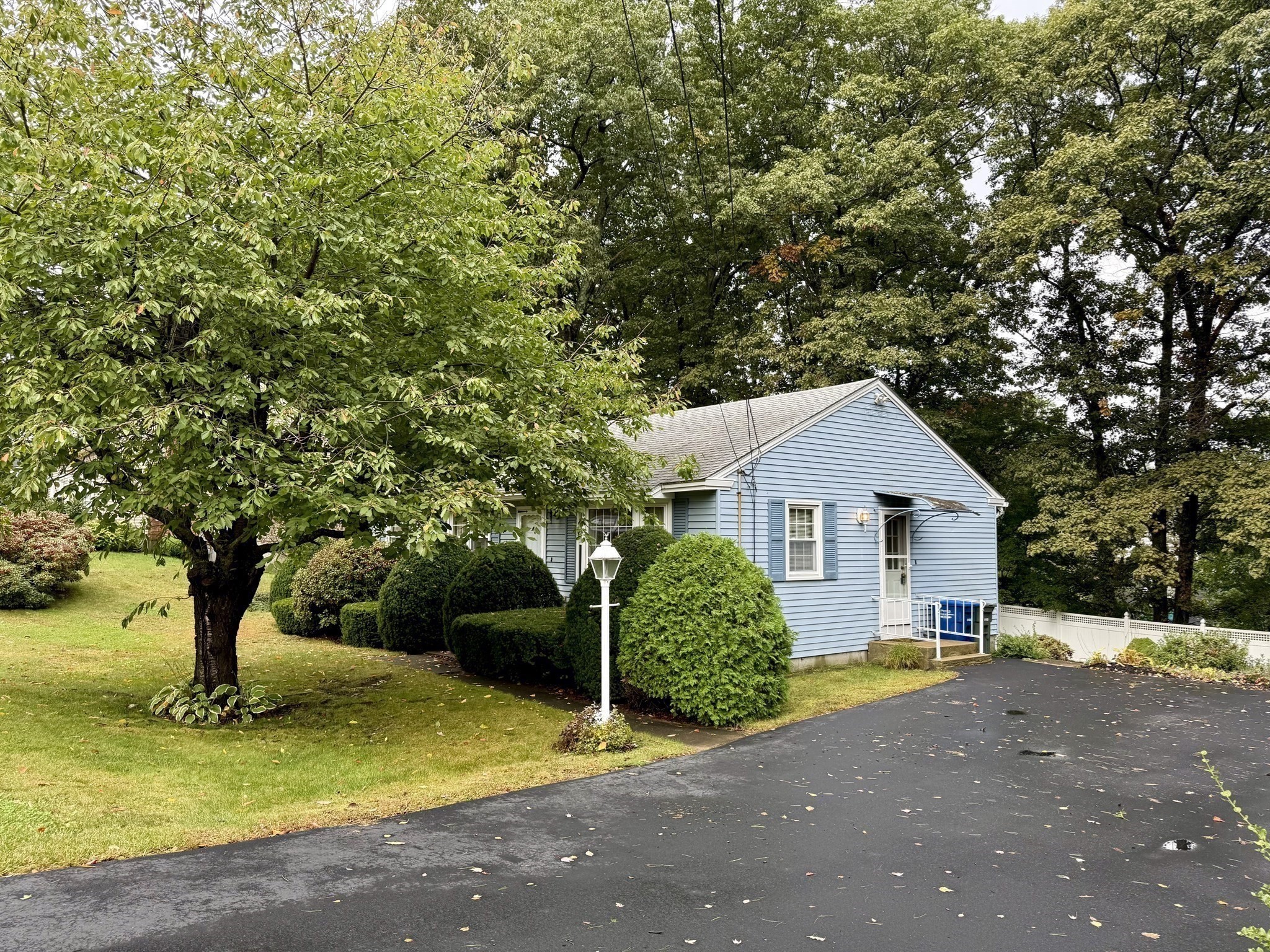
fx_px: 881
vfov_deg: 56.8
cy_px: 476
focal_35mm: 24
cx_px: 635
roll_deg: -0.1
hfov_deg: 71.6
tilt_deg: +4.0
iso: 80
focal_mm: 6.76
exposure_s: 1/683
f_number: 1.78
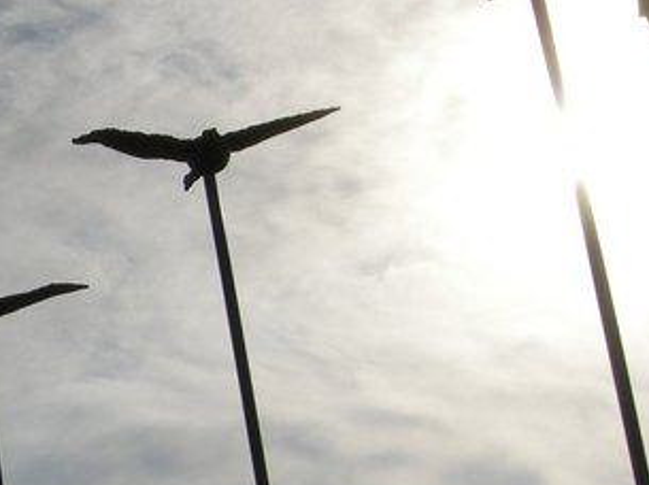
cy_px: 474
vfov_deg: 12.1
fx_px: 2266
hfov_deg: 15.3
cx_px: -255
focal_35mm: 121
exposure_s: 1/703
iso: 64
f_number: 7.6
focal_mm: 7.5
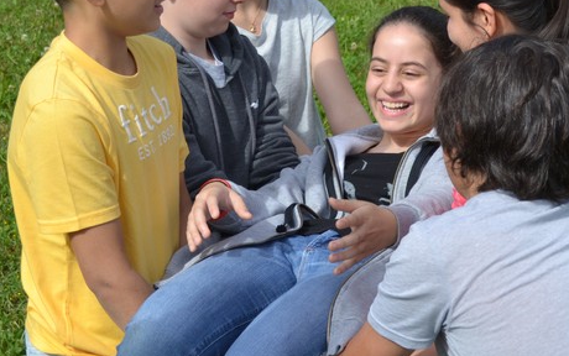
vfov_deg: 12.8
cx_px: 353
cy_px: 171
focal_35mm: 102
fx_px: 1582
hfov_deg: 20.3
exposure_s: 1/640
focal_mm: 30
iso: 100
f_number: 4.5
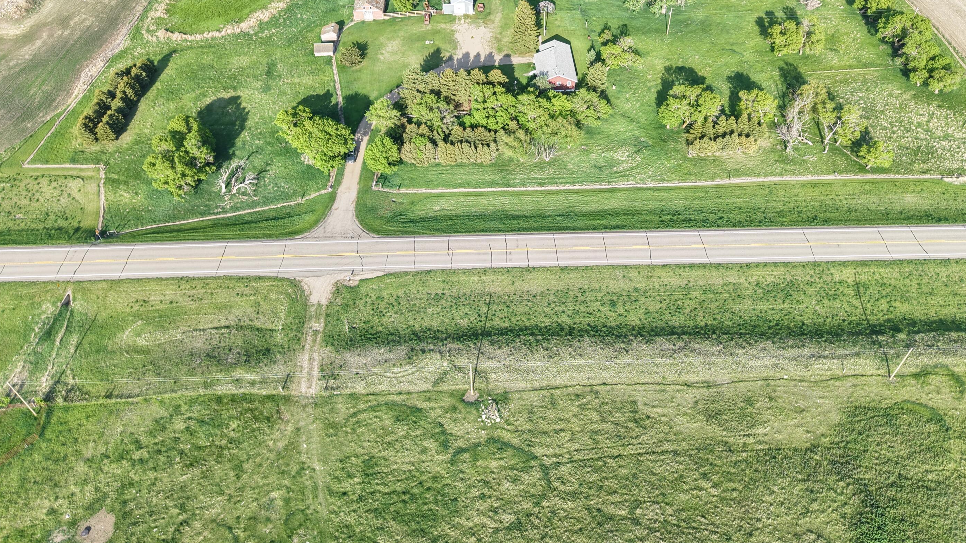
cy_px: 229
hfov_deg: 67.9
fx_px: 717
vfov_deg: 41.4
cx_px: 507
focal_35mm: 28
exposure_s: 1/100
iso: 100
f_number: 1.8
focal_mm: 8.67
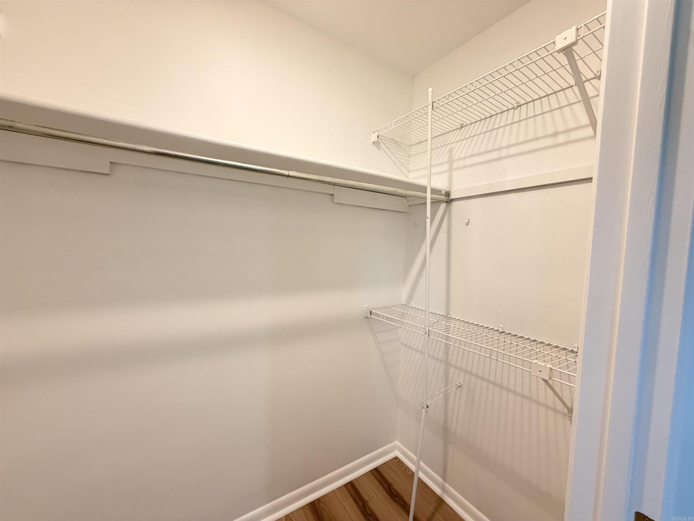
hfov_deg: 102.1
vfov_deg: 85.7
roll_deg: -2.2
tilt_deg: -6.3
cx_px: 347
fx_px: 281
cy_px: 260
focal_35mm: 14
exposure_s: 1/60
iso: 320
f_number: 2.2
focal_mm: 2.22
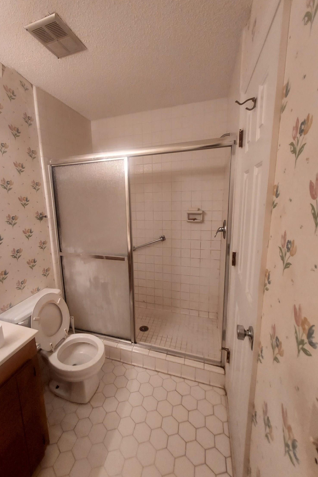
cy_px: 234
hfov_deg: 80.6
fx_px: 186
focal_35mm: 14
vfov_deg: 104.2
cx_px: 135
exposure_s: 1/60
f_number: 2.2
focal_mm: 1.42
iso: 125
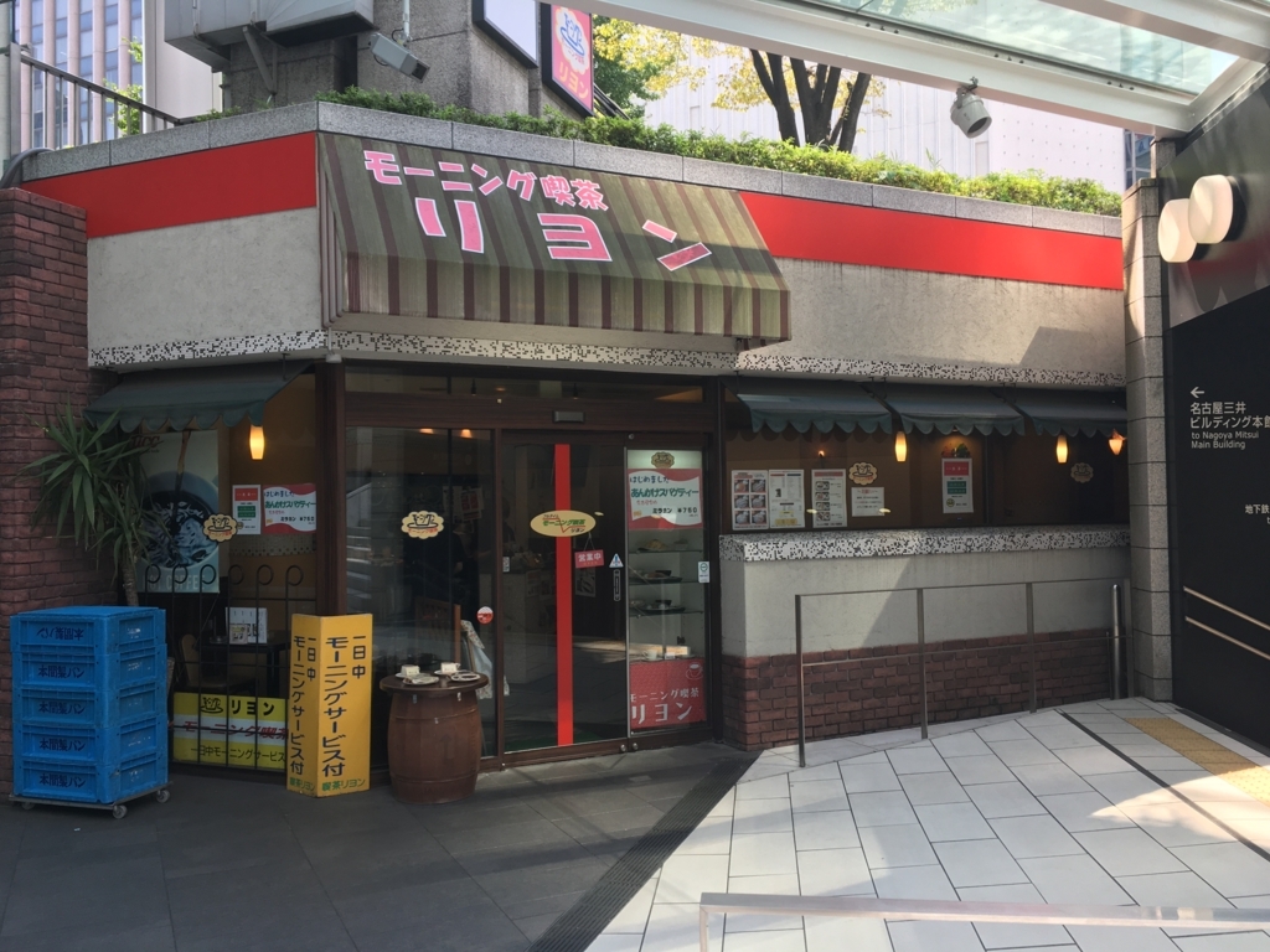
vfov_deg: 48.2
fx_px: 1064
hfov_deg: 61.7
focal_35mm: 29
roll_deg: +2.1
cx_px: 635
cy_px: 476
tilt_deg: +1.8
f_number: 2.2
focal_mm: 4.15
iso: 25
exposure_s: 1/155
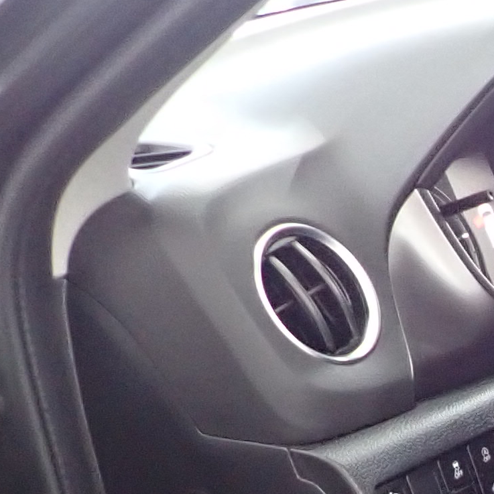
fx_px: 1937
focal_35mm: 120
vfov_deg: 14.2
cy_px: 560
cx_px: 1108
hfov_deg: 12.2
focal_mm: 4.5
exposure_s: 1/30
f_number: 2
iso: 500
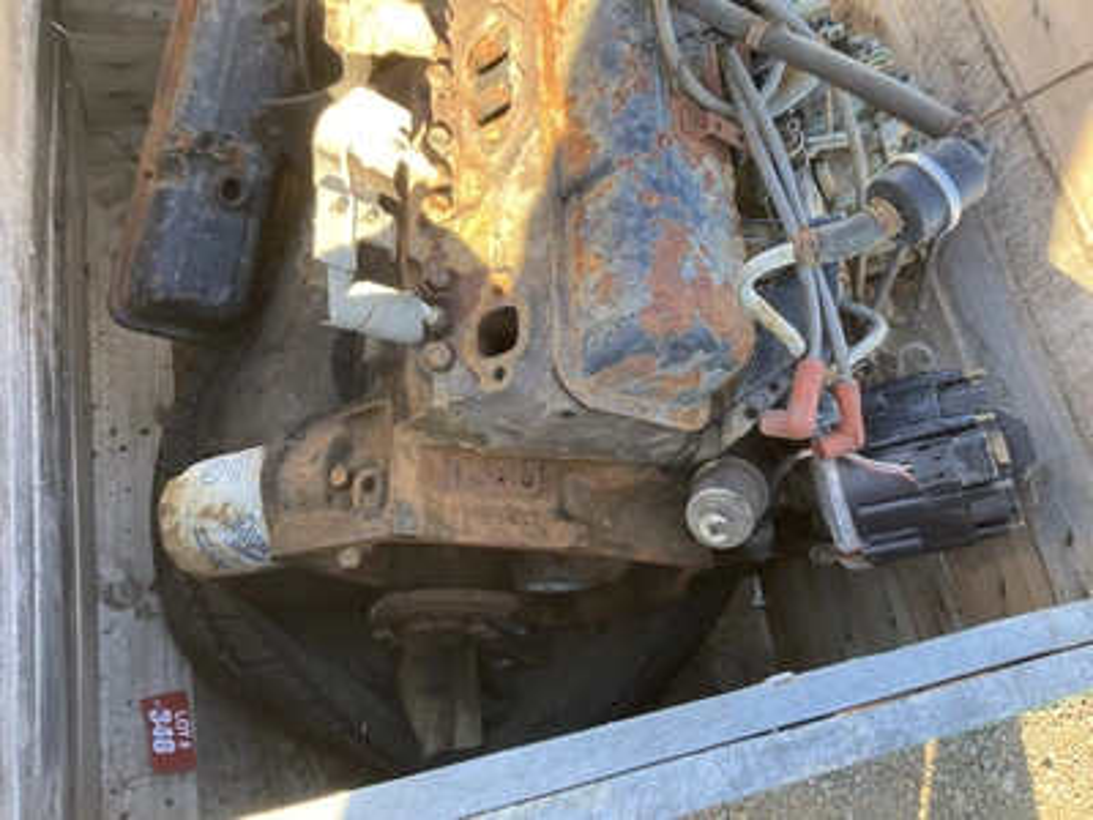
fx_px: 916
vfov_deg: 48.2
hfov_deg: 61.7
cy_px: 410
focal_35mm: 29
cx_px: 546
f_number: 1.8
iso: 40
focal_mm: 3
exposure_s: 1/122
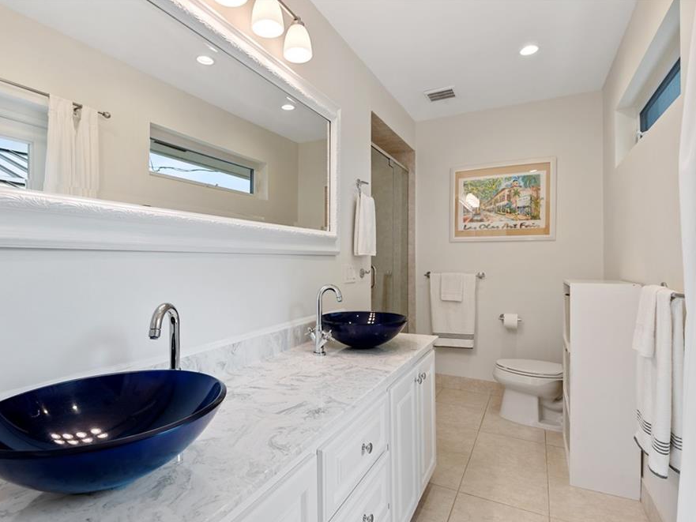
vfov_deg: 68.7
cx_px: 329
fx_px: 382
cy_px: 267
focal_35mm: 19
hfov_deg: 84.6
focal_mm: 17
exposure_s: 1/13
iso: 250
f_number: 8
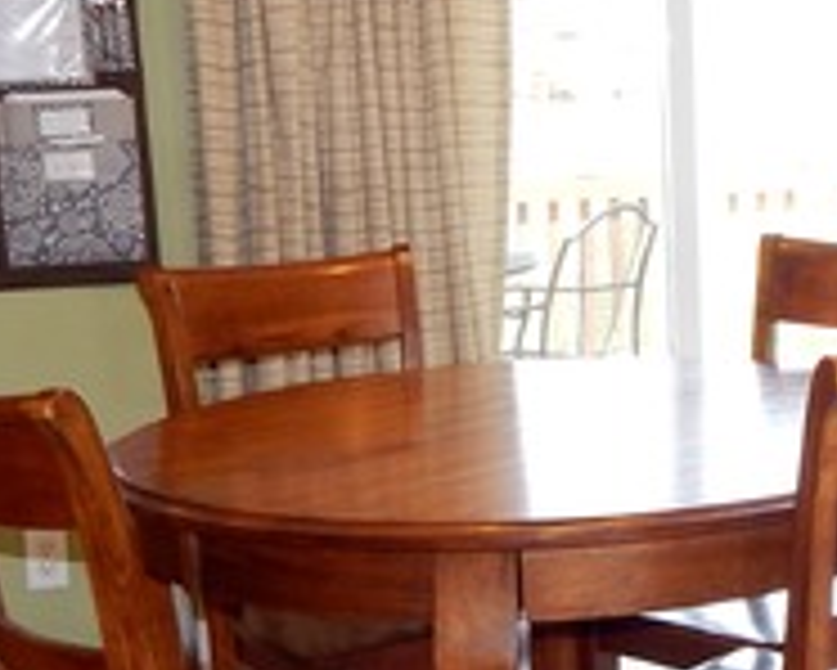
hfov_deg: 24.9
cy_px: 364
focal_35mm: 74
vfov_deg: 20.7
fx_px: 1834
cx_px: 756
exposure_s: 1/50
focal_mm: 4
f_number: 3
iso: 125
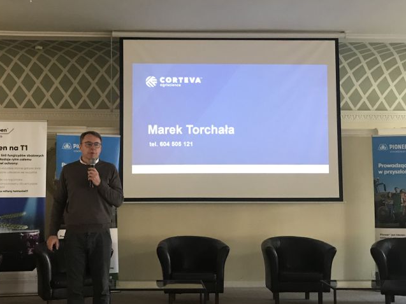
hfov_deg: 42.0
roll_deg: +0.8
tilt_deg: +4.3
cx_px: 176
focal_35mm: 45
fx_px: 528
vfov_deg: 32.2
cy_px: 158
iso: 80
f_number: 1.8
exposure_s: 1/15
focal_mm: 3.99
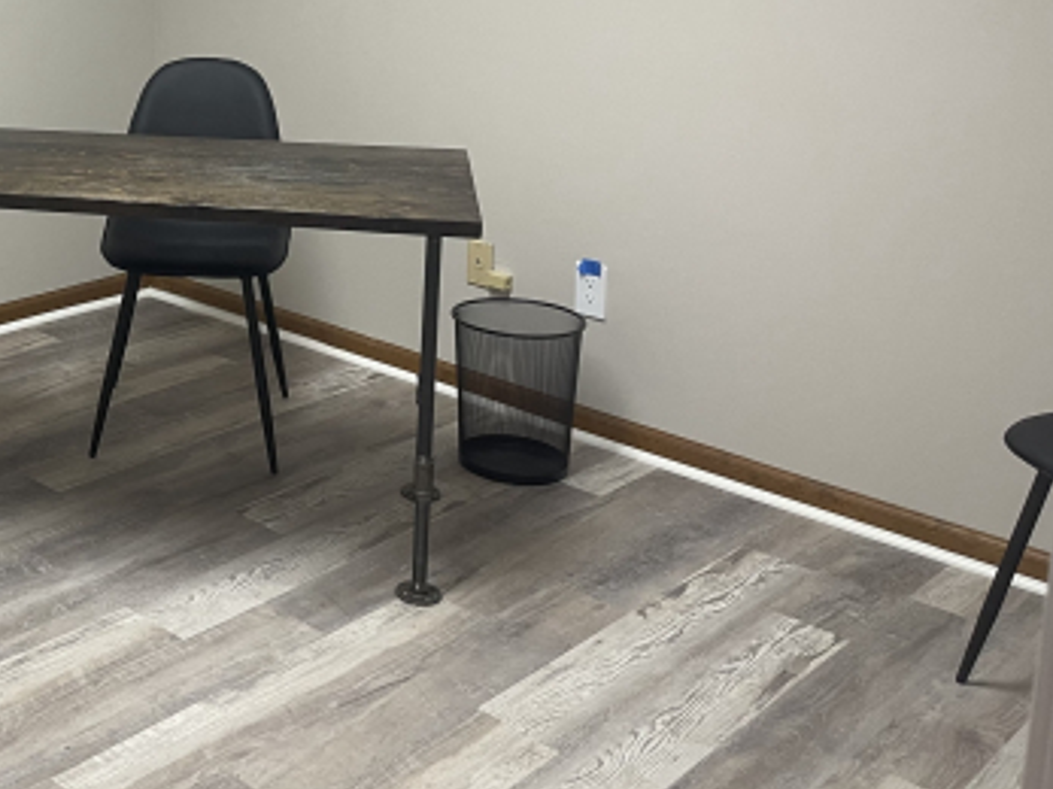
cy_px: 52
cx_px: 68
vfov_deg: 27.8
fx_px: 1520
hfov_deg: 35.5
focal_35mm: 50
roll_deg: -1.5
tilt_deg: -9.1
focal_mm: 5.1
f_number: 1.6
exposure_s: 1/60
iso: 125
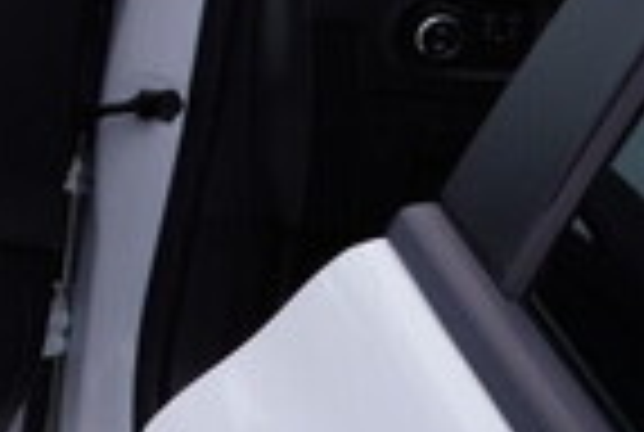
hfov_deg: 13.1
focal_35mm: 138
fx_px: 2474
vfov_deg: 9.8
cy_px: -92
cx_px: -590
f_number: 4
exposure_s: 1/80
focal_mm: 24
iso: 125
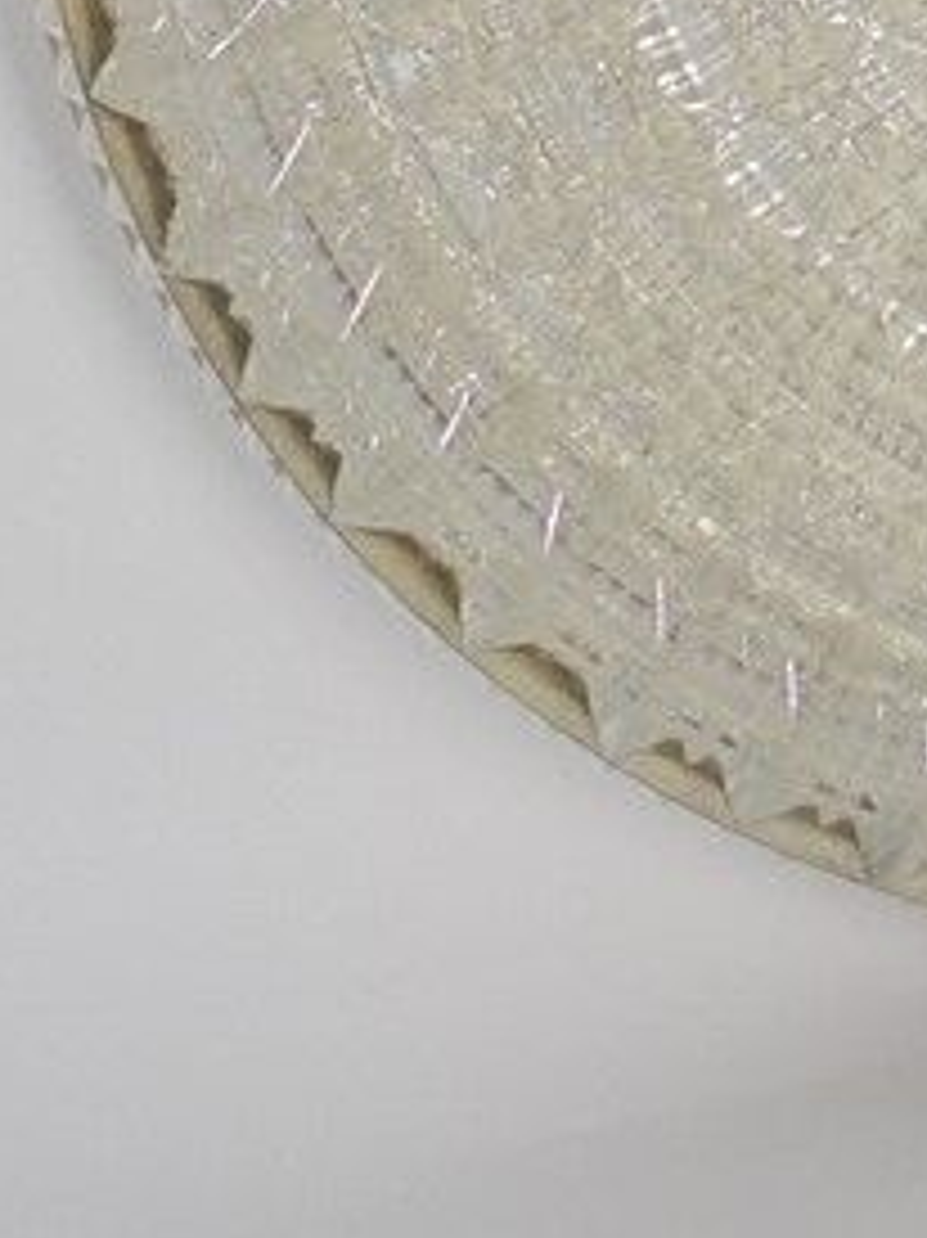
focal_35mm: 95
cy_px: -401
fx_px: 3395
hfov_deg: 14.8
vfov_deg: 19.0
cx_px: 1244
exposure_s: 1/30
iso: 100
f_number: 3.7
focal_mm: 5.3
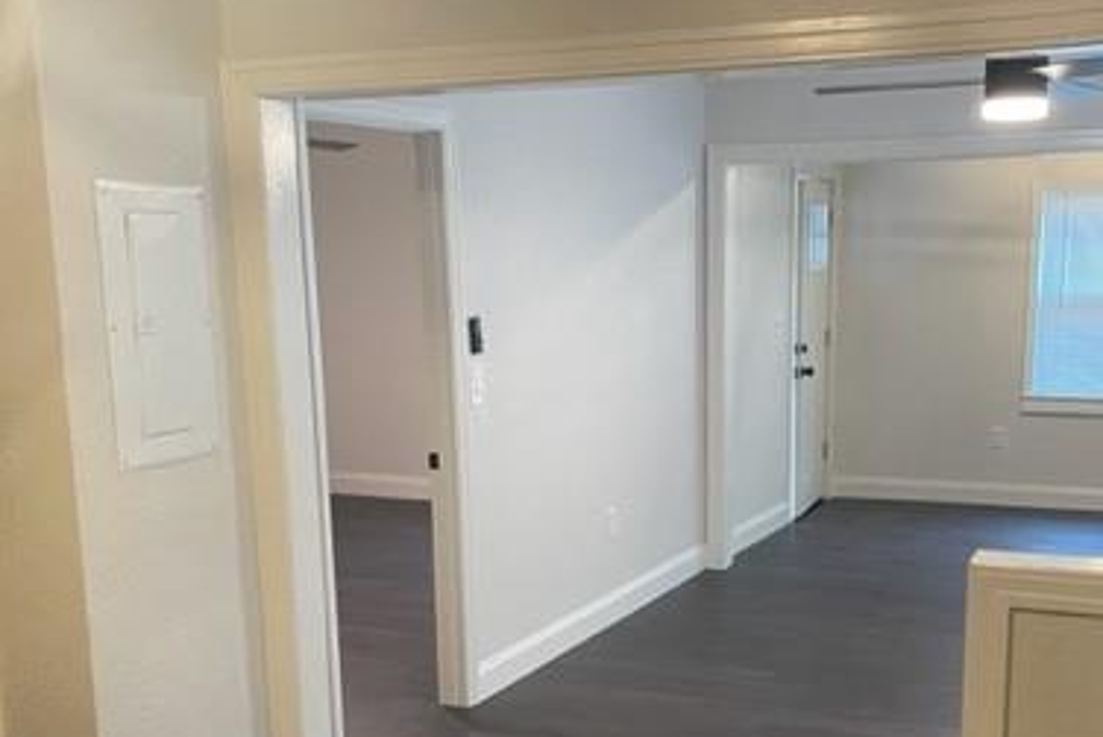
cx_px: 634
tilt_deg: -12.1
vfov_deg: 28.9
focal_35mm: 46
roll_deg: -0.2
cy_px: 543
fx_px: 1410
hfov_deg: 42.6
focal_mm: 4.2
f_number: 1.6
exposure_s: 1/60
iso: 400
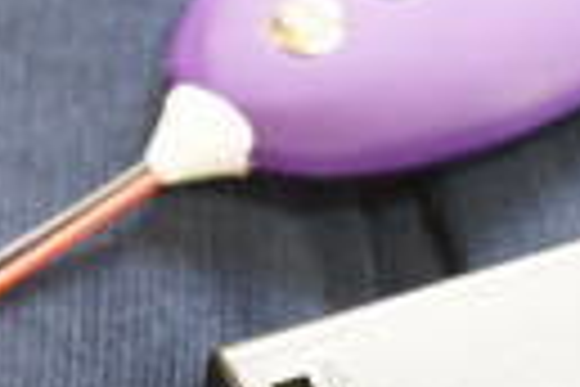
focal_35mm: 223
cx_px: -252
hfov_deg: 9.0
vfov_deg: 6.1
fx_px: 3592
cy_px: 470
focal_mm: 30
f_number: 4
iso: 2500
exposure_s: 1/60
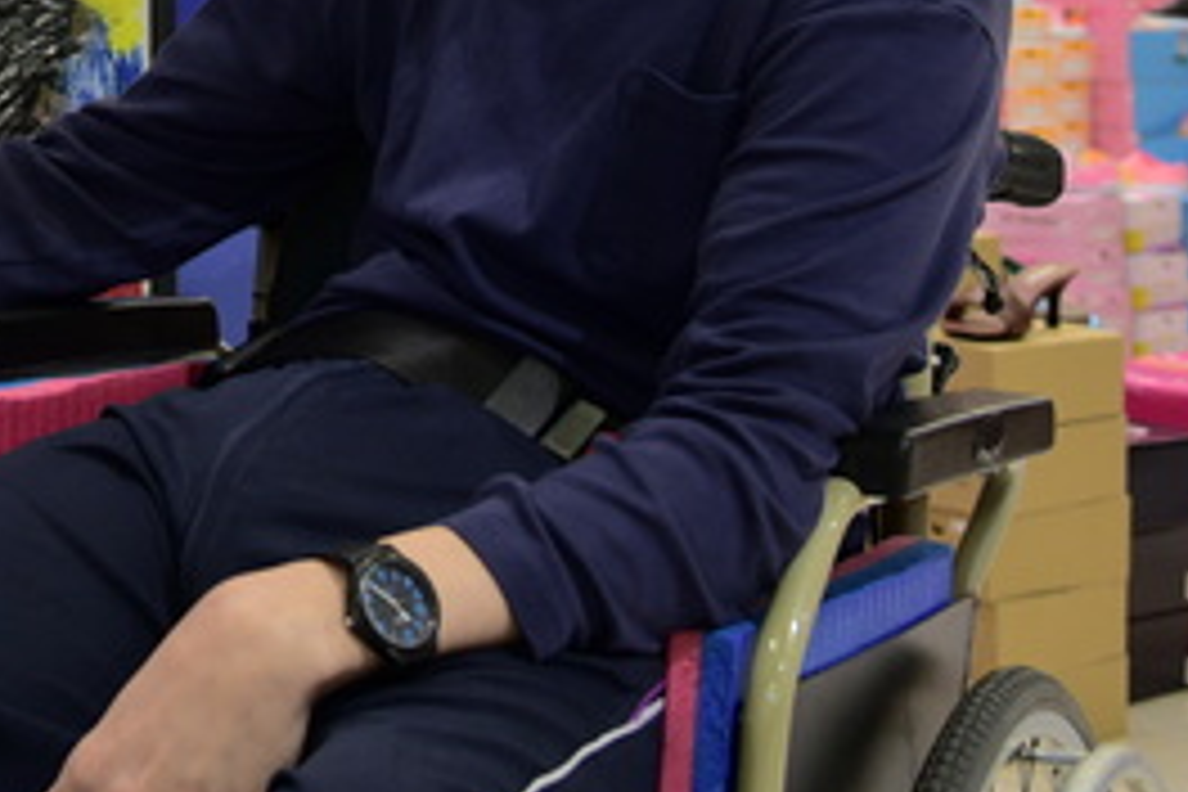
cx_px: -189
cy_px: -187
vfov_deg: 15.4
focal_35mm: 85
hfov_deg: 22.3
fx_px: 2805
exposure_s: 1/60
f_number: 4
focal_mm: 32
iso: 1600
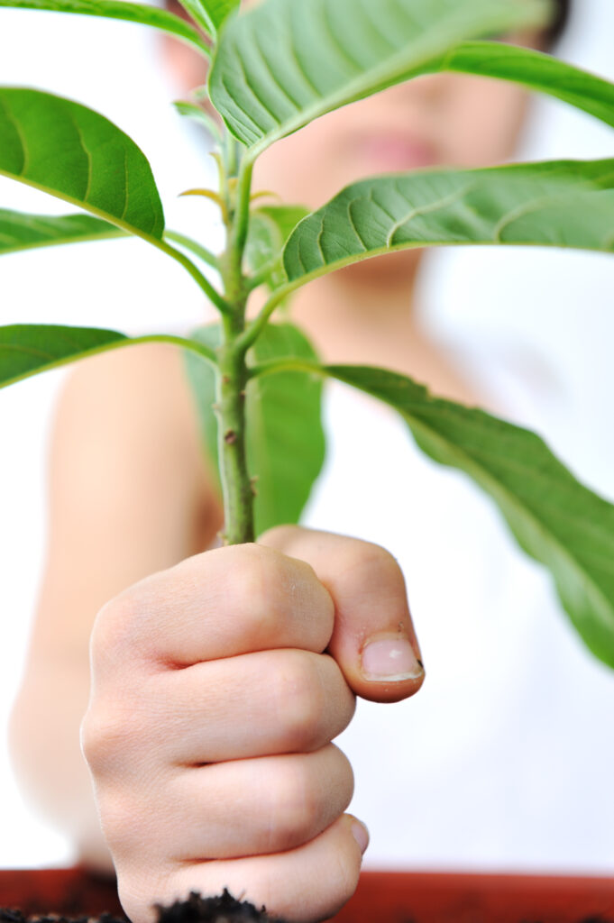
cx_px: 307
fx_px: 1794
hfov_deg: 19.4
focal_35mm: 70
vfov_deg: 28.9
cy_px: 462
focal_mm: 70
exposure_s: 1/100
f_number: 6.3
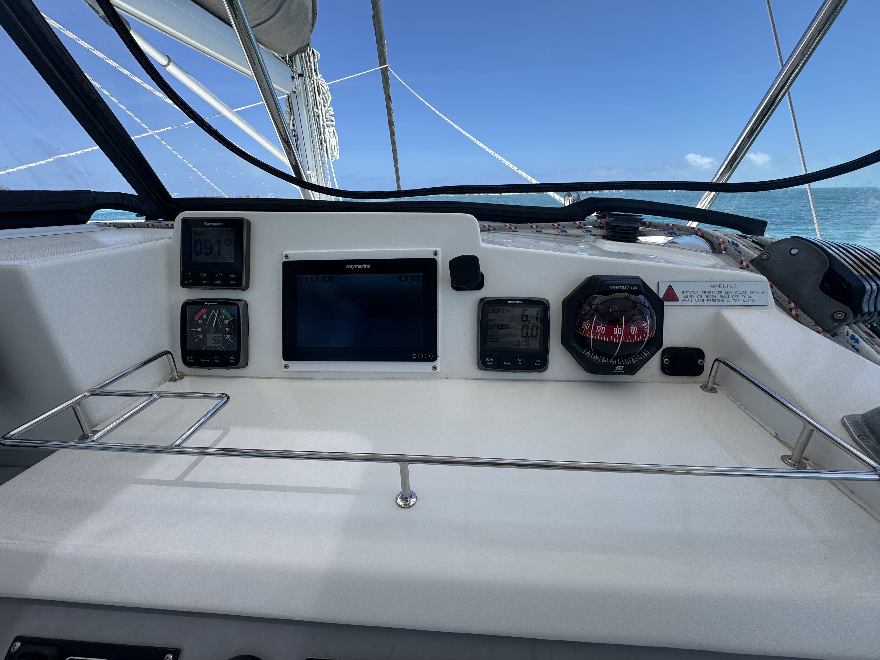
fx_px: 356
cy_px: 330
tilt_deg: -22.7
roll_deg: +0.6
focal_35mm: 14
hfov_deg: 102.1
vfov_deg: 85.7
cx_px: 440
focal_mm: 2.22
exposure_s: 1/1048
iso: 50
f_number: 2.2
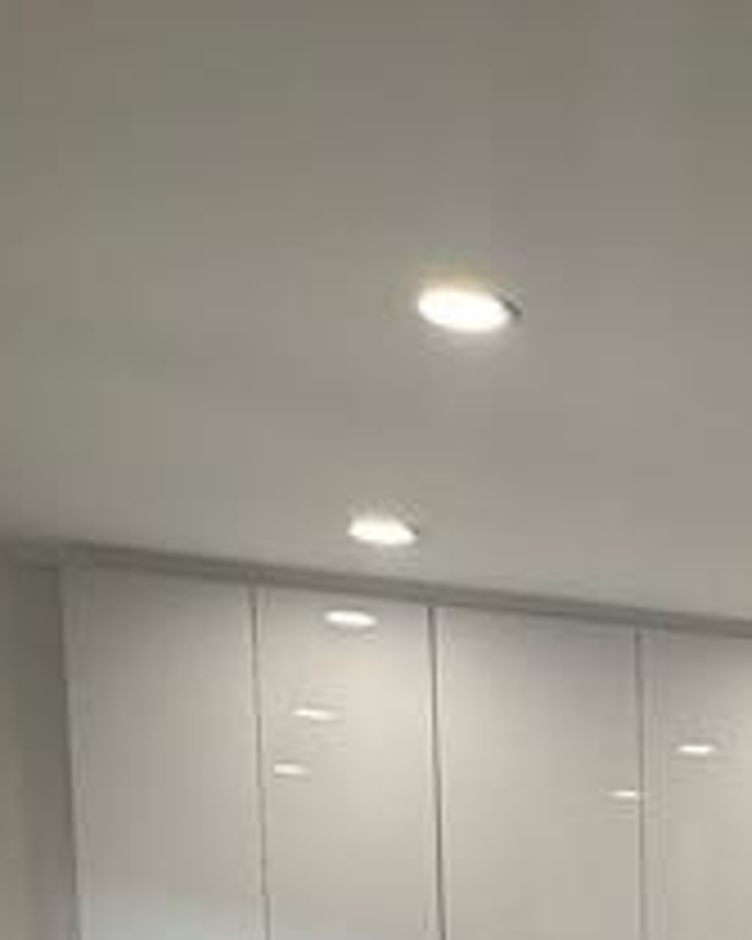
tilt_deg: -6.5
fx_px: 1865
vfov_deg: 23.7
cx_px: 1031
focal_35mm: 67
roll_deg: -0.3
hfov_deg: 20.4
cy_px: 1327
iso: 50
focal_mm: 2.22
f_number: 2.2
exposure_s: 1/120
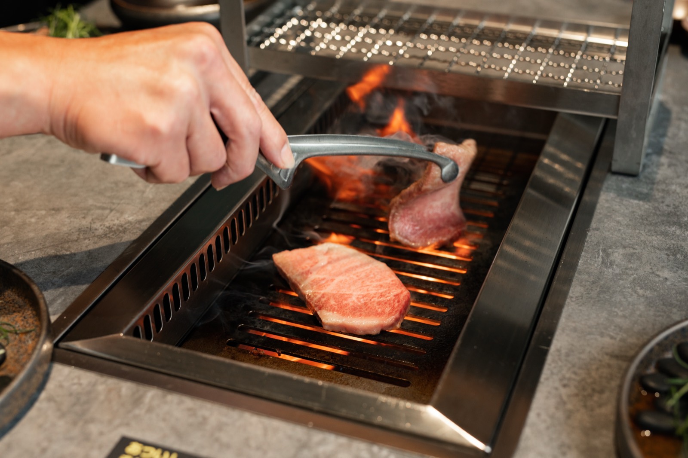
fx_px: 955
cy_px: 229
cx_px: 344
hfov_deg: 39.6
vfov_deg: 27.0
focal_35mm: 50
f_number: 3.5
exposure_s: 1/160
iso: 500
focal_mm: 50
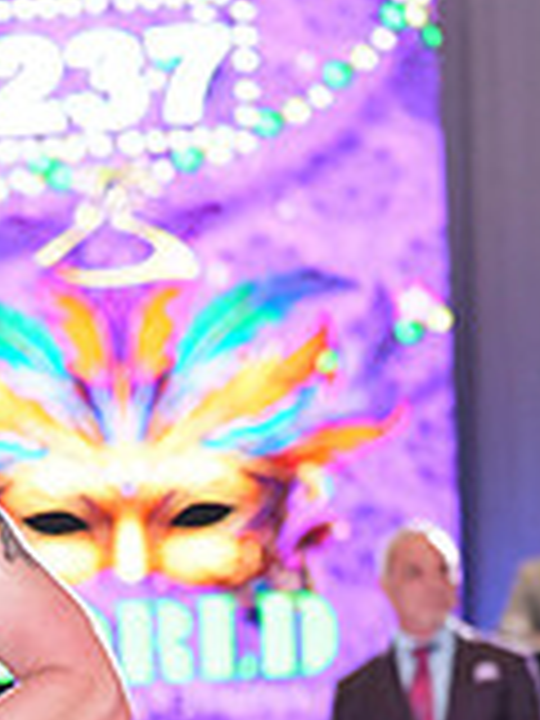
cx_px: -268
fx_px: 5075
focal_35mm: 244
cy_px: 990
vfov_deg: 8.0
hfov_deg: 6.0
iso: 2000
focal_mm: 70
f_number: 2.8
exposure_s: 1/500
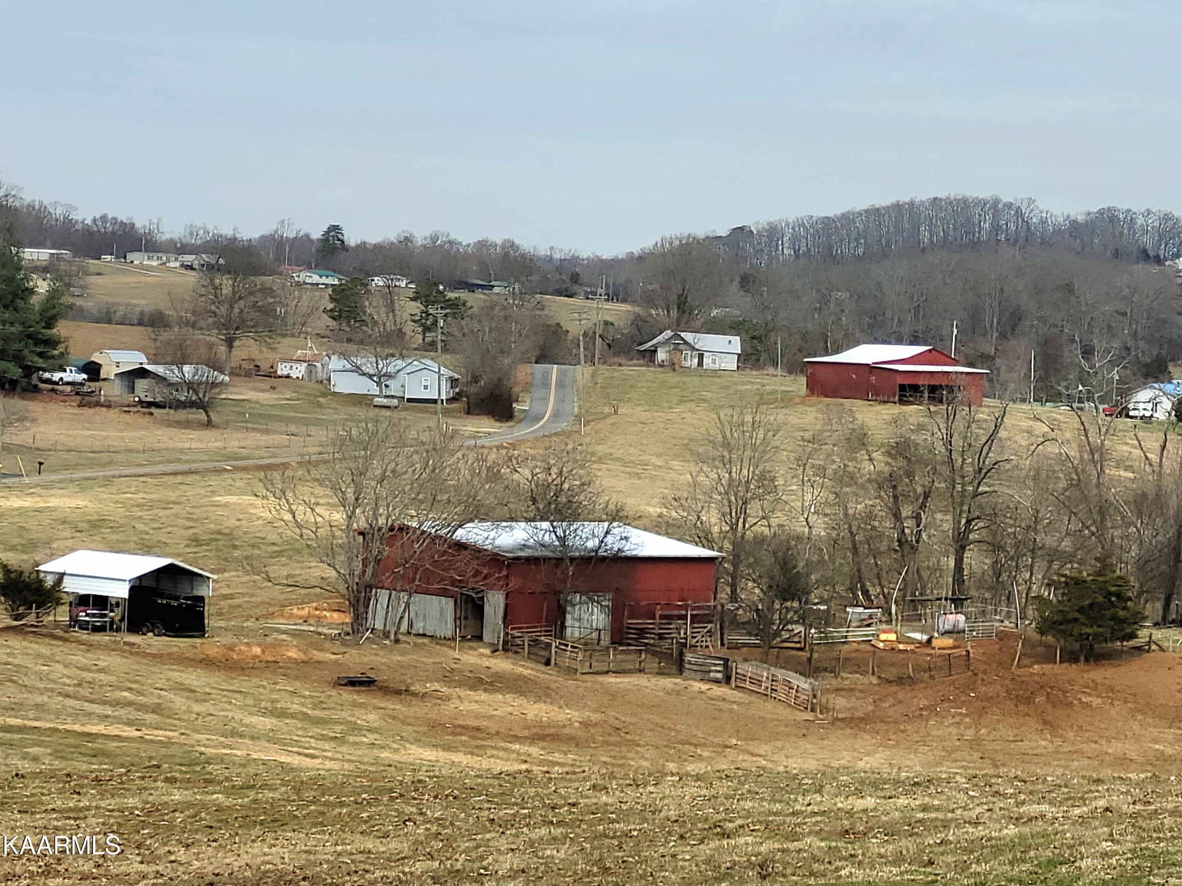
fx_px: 2595
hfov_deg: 25.7
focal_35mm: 76
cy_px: 443
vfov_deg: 19.4
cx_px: 591
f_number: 2.4
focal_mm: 7.12
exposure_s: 1/833
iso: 25
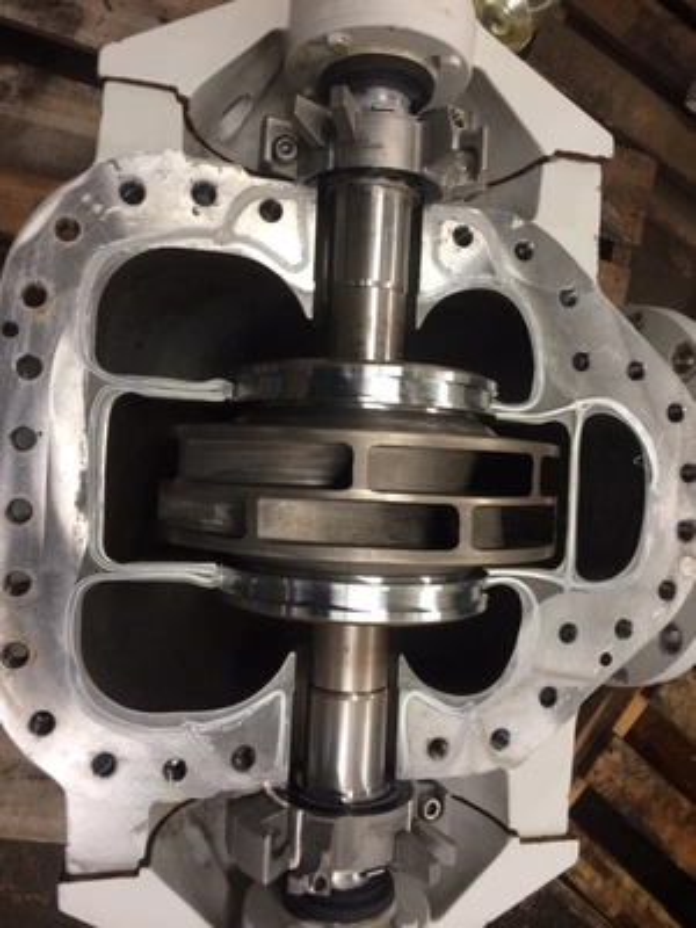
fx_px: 804
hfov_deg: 46.8
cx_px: 348
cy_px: 464
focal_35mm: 30
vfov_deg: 60.0
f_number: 2.2
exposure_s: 1/30
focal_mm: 4.12
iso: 64
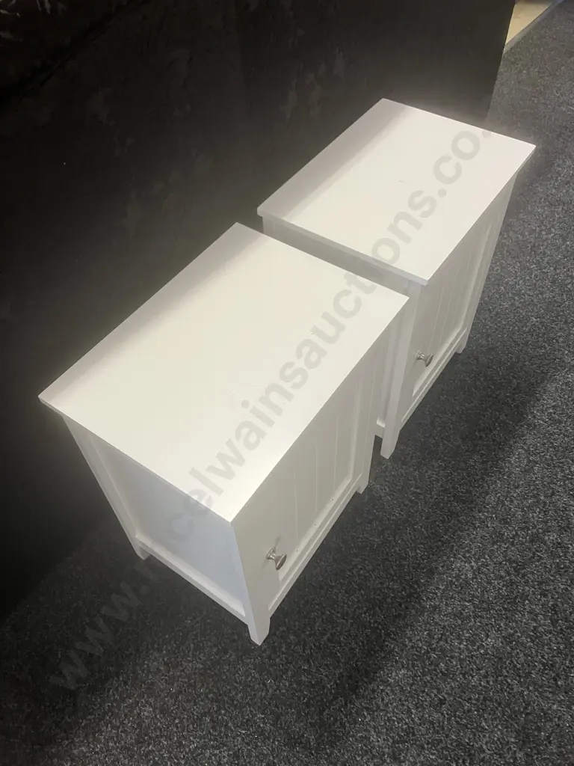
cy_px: 383
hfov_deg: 49.7
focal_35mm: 28
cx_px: 287
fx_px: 619
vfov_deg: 63.4
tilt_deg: -49.9
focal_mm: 3.99
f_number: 1.8
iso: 80
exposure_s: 1/50
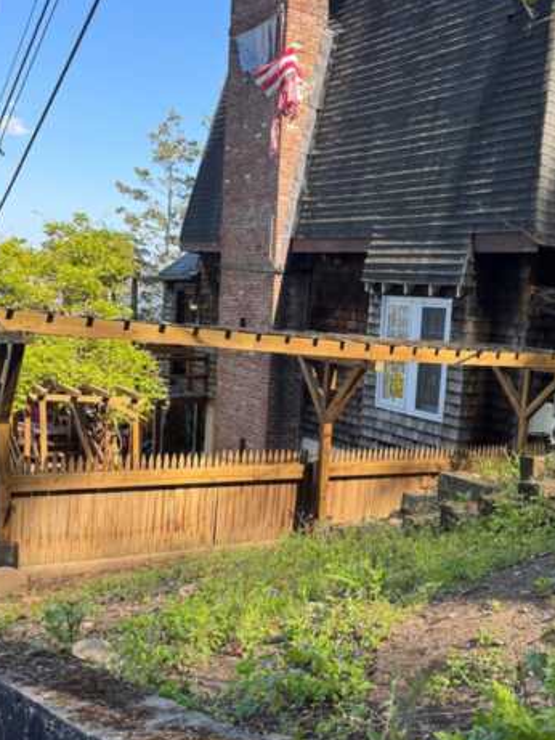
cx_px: 415
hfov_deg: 35.2
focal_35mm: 40
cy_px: 424
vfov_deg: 46.6
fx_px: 855
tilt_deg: -7.9
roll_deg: -5.0
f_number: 1.78
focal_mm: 6.76
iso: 80
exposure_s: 1/773
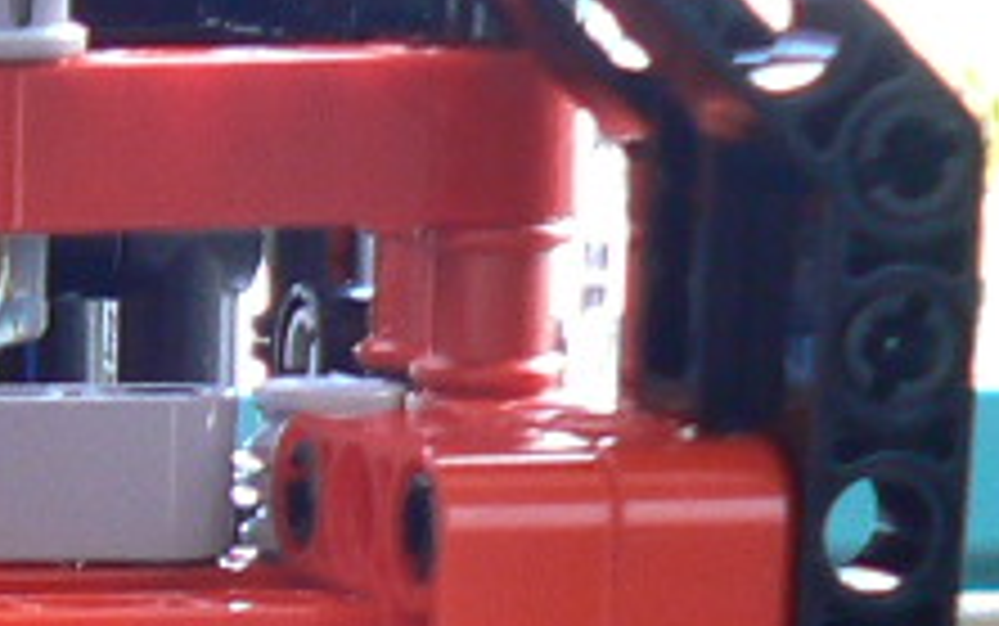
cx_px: -1822
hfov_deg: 8.3
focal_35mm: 220
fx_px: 5993
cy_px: 1527
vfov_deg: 5.7
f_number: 2.8
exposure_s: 1/30
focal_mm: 6
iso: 80
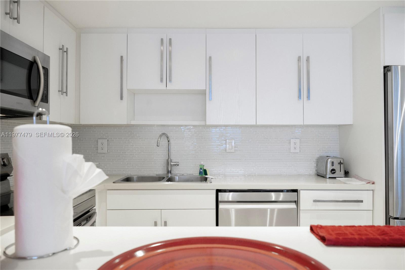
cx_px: 202
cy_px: 135
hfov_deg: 65.5
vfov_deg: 46.4
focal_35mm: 28
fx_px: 315
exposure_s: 1/40
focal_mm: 28
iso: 800
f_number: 5.6
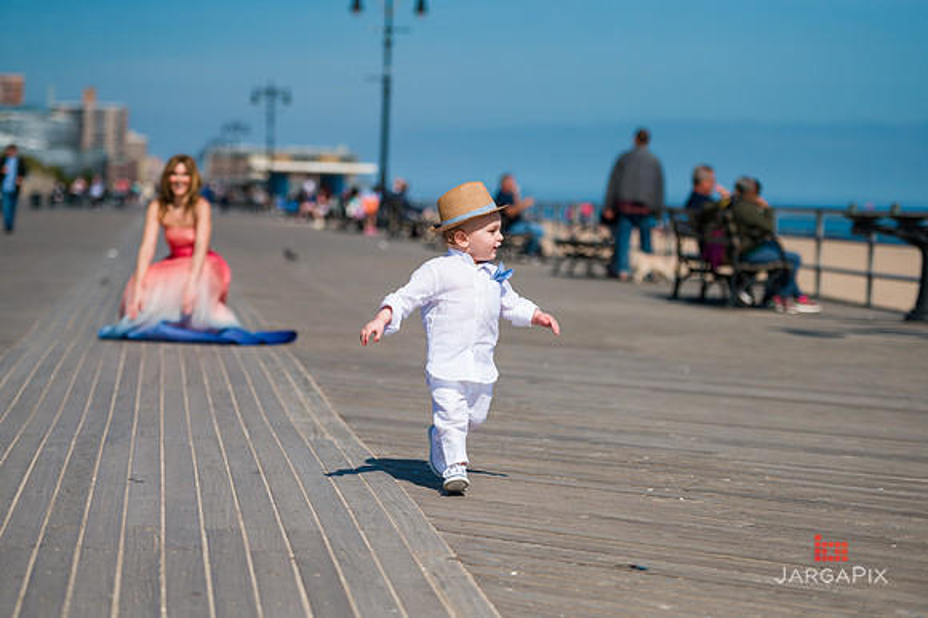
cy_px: 309
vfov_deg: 13.7
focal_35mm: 100
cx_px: 464
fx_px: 2576
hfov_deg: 20.4
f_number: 3.2
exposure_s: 1/8000
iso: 200
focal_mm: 100
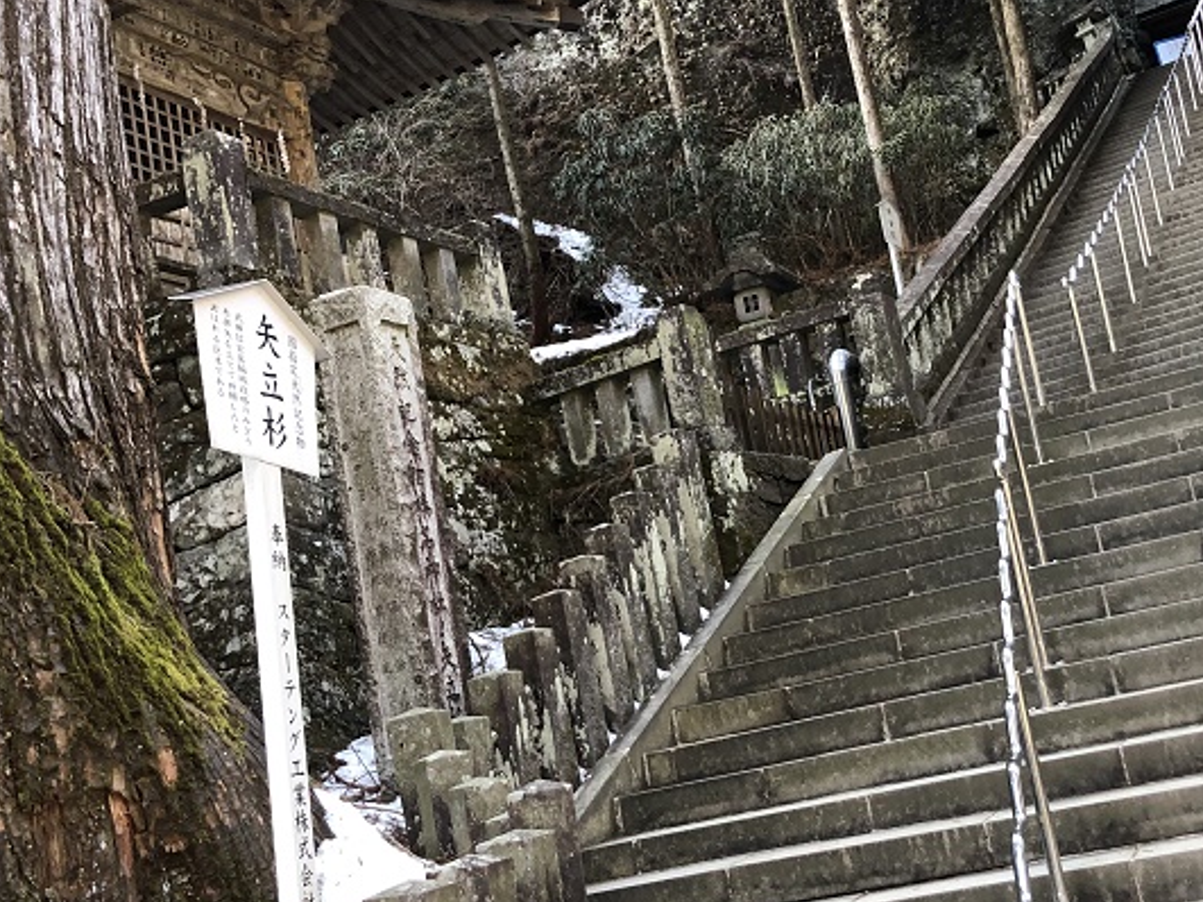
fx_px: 1494
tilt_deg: +7.7
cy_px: 531
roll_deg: +11.5
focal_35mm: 43
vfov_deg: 33.5
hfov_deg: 43.1
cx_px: 833
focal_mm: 3.99
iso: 40
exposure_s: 1/30
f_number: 1.8
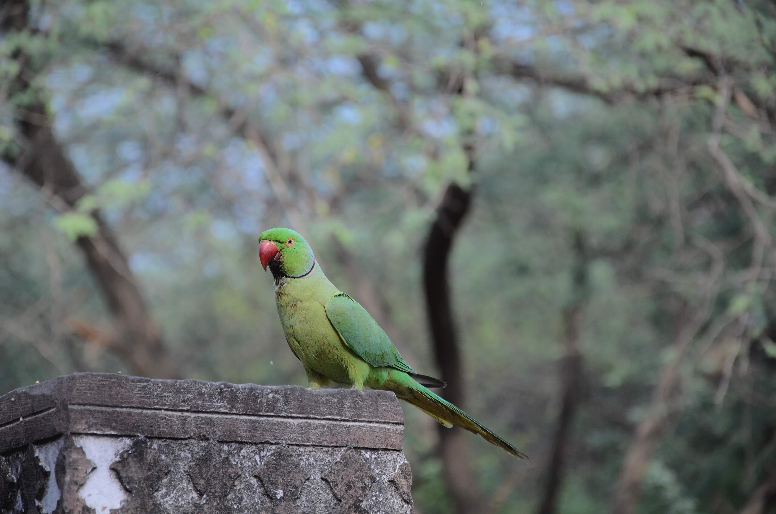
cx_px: 388
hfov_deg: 13.1
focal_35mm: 158
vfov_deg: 8.7
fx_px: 3388
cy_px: 257
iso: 400
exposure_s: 1/500
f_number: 5.6
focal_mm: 105
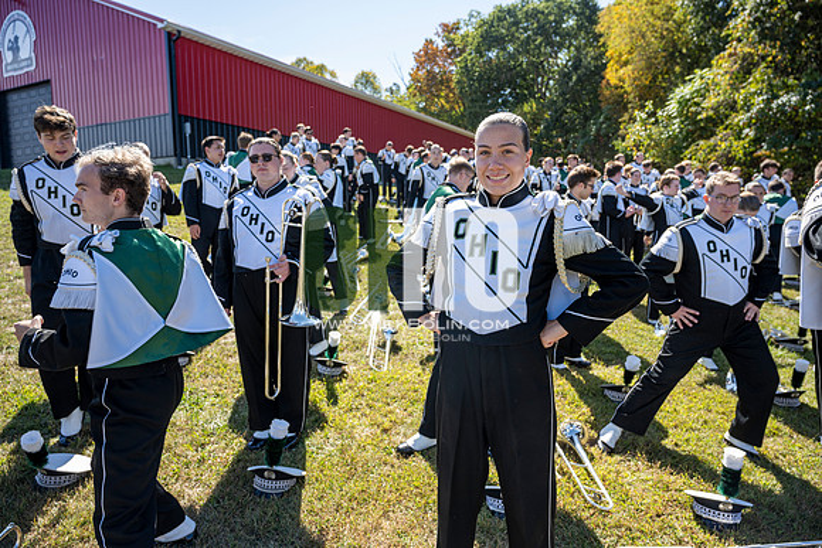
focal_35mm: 24
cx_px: 411
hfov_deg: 73.7
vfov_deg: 53.2
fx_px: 548
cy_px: 274
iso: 80
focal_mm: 24
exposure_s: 1/250
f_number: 4.5
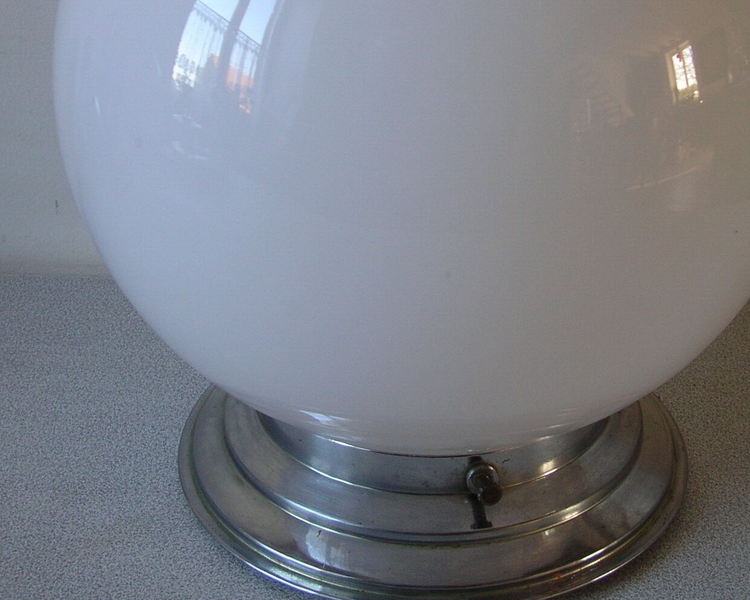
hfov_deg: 34.1
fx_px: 1221
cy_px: 164
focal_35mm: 55
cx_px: 419
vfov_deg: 27.3
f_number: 2.8
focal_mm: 5.8
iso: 50
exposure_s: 1/17.1
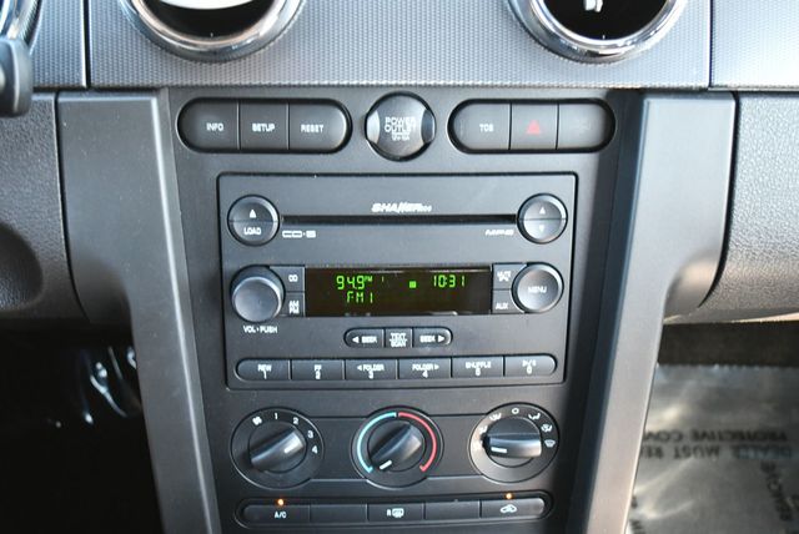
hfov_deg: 41.1
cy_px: 267
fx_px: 1066
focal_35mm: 48
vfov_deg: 28.1
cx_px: 400
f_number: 4
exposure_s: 1/125
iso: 1600
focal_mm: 24
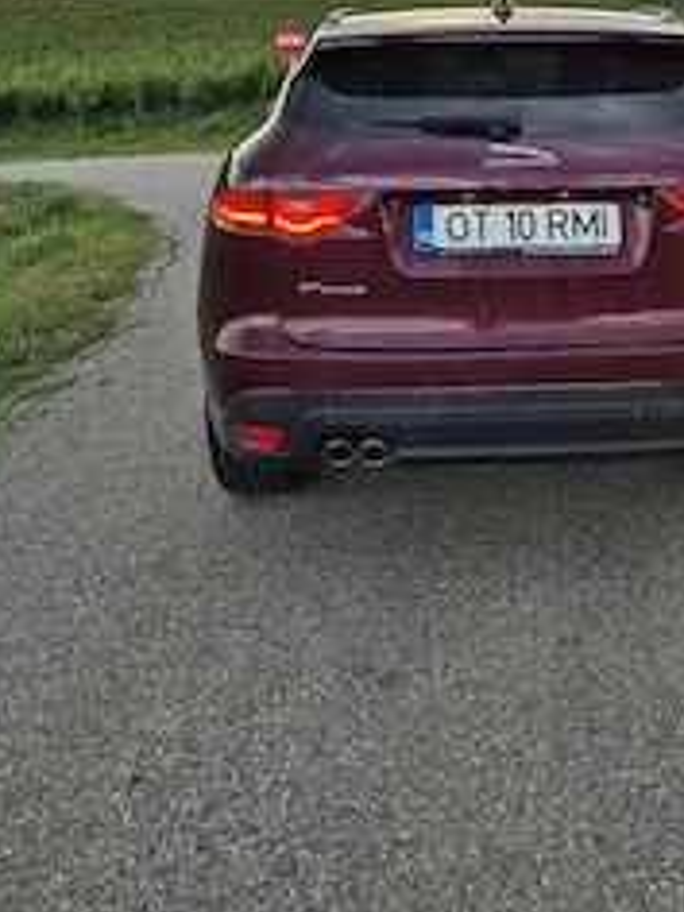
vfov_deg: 45.8
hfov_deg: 35.8
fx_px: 1028
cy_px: 205
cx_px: 529
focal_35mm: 39
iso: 125
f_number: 1.8
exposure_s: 1/180
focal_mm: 5.4
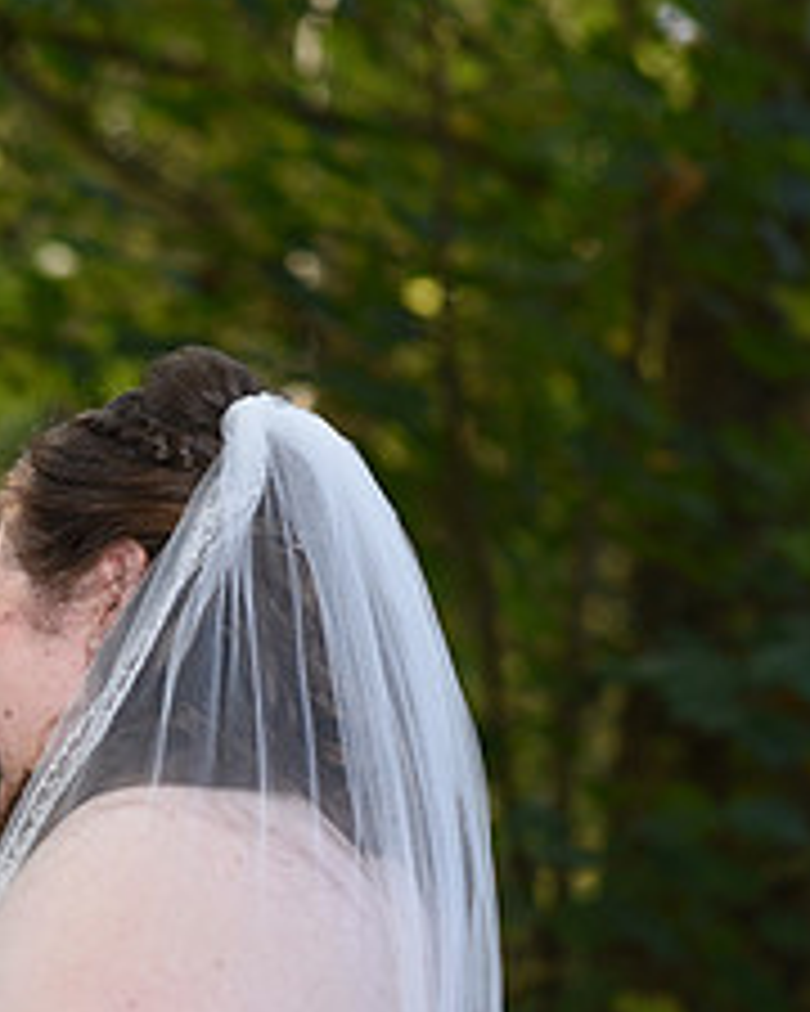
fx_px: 6173
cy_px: 852
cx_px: 40
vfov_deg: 9.3
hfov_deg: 7.5
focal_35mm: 206
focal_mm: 85
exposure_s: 1/200
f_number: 4
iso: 200
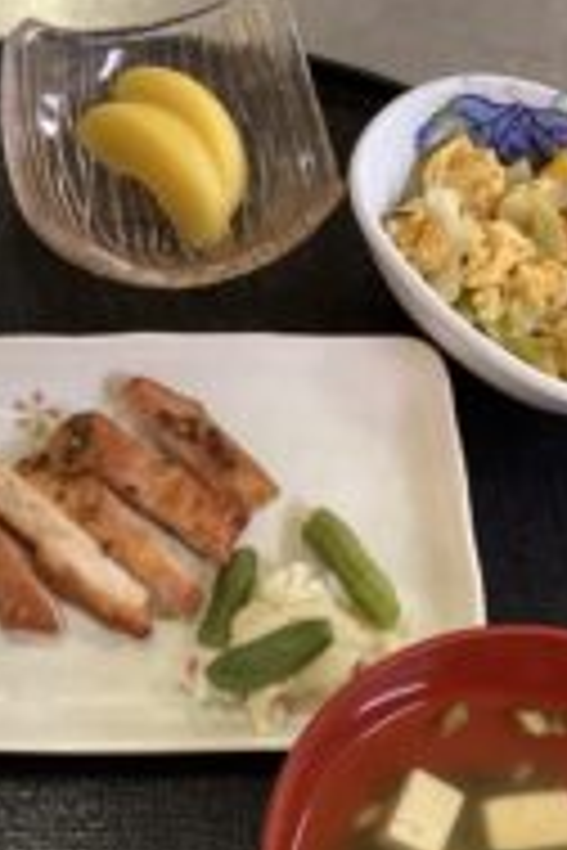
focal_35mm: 64
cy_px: 578
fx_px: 1512
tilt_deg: -65.9
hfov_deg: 20.9
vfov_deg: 31.1
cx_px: 88
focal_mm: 3.3
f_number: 2.4
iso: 250
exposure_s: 1/60
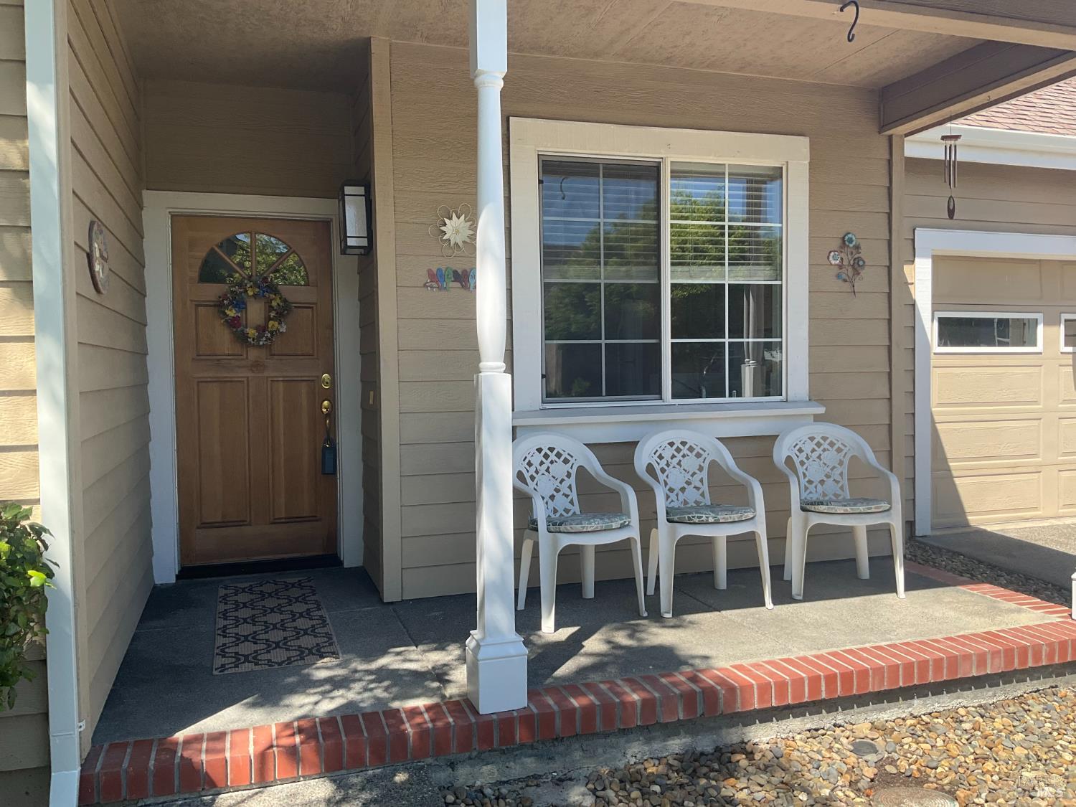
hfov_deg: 61.7
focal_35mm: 29
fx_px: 901
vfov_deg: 48.2
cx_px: 538
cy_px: 404
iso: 25
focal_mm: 3
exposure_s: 1/620
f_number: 1.8
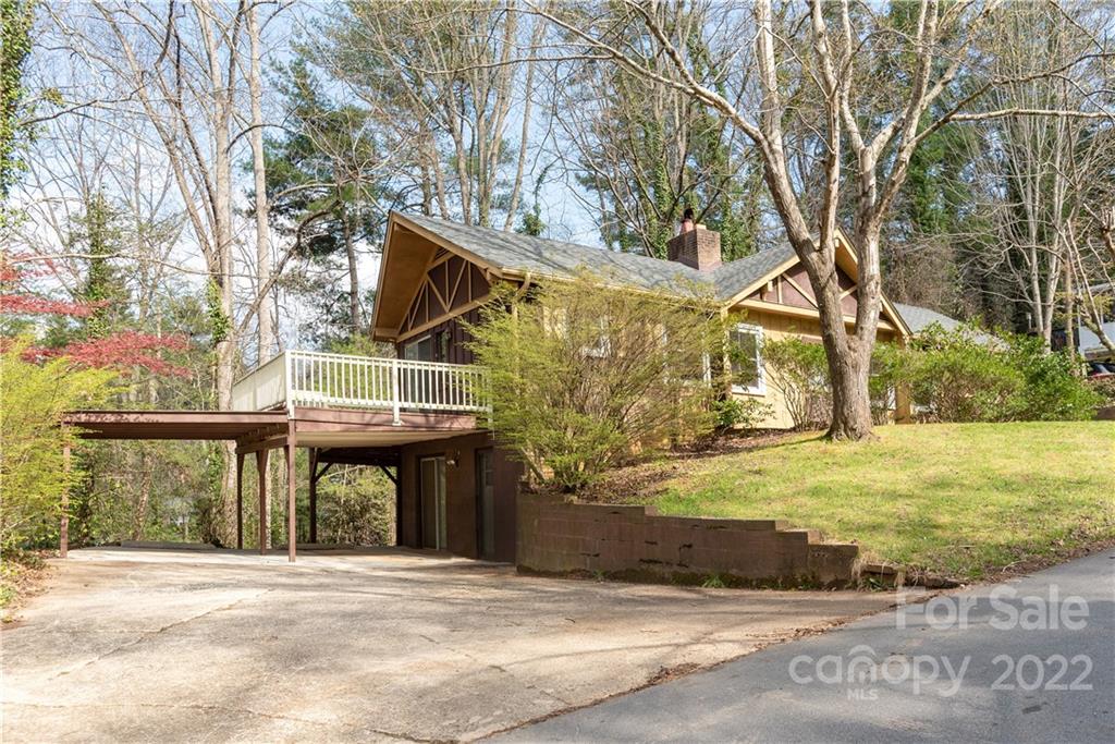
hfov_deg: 69.4
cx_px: 558
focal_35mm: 26
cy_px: 372
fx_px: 805
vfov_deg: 49.6
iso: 320
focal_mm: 26
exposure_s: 1/800
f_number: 7.1
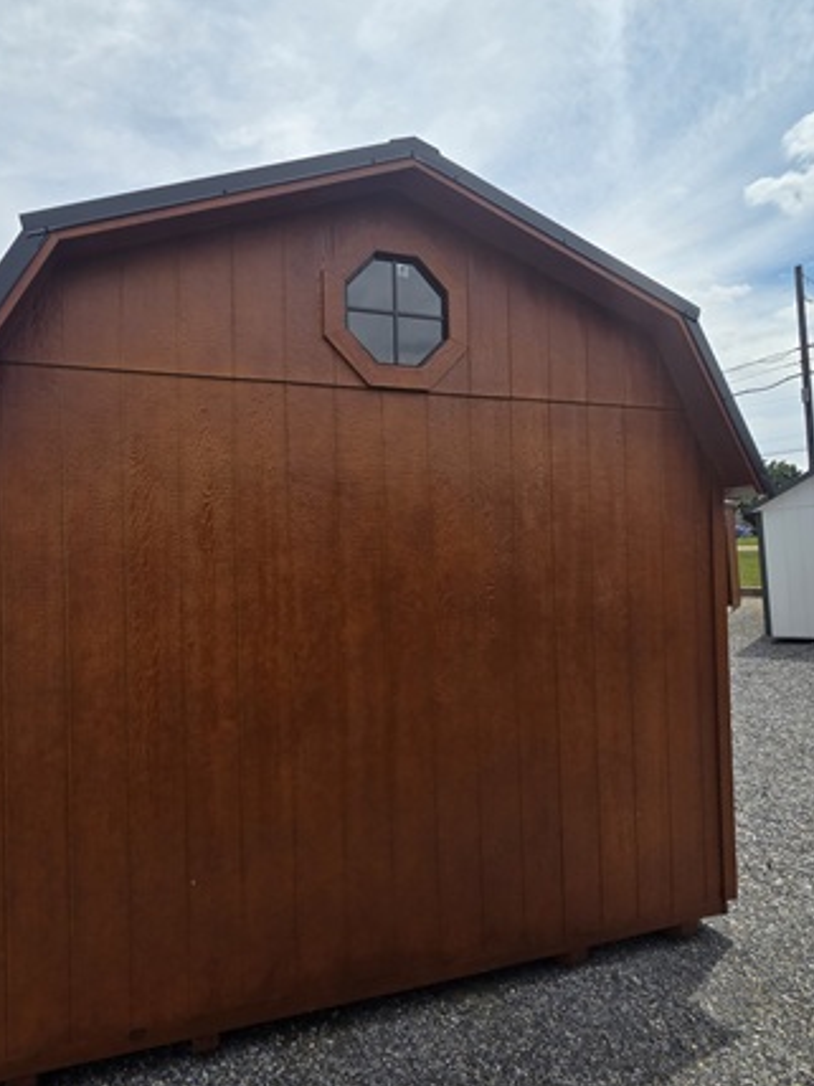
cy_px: 571
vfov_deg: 91.0
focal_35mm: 17
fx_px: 533
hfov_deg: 73.2
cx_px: 297
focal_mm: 2.2
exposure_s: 1/2302
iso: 50
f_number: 2.2
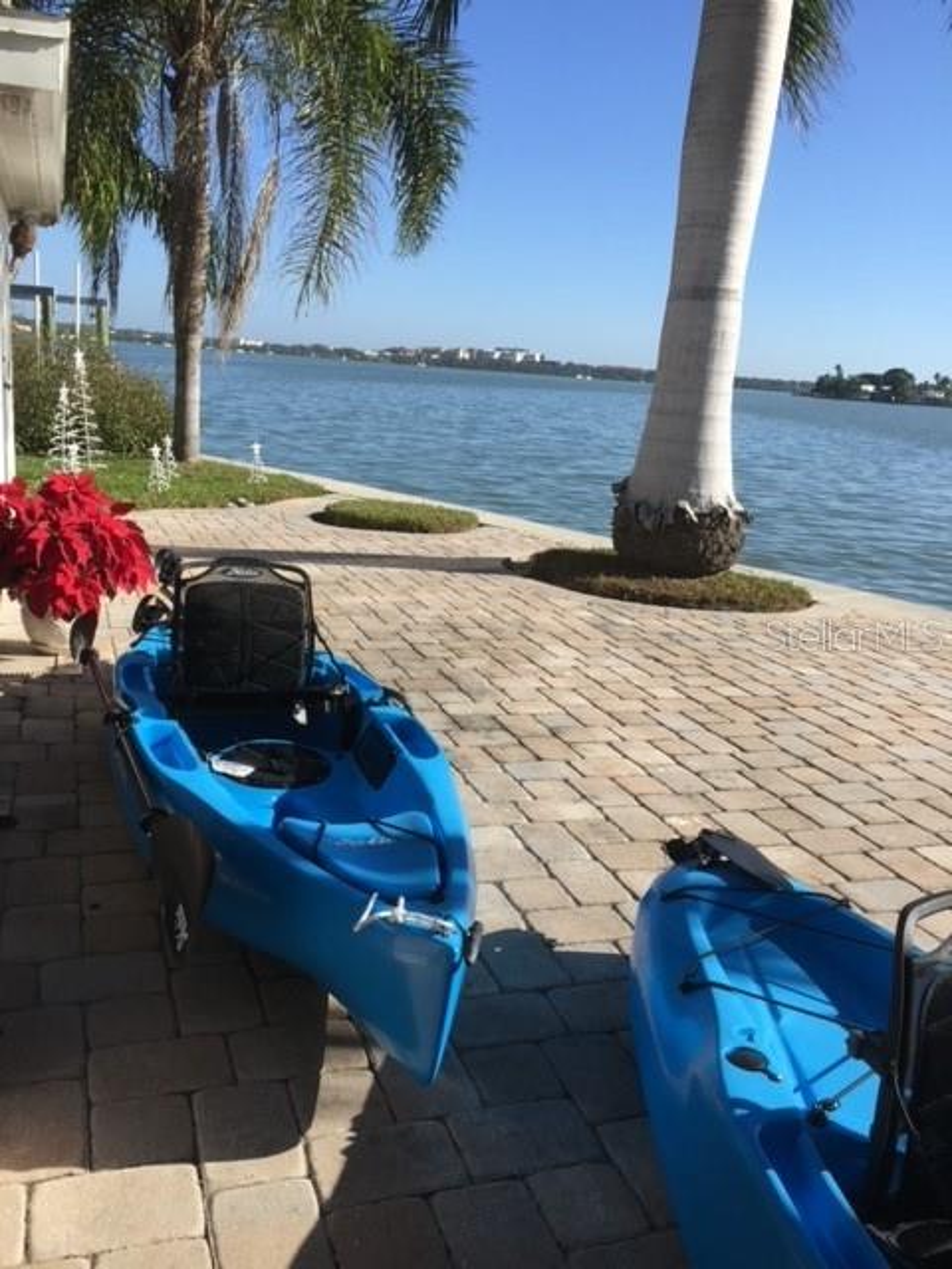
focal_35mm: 29
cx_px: 476
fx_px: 1063
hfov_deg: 48.2
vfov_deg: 61.7
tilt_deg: -14.9
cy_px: 634
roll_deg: -3.9
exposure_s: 1/1721
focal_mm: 4.15
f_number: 2.2
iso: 32
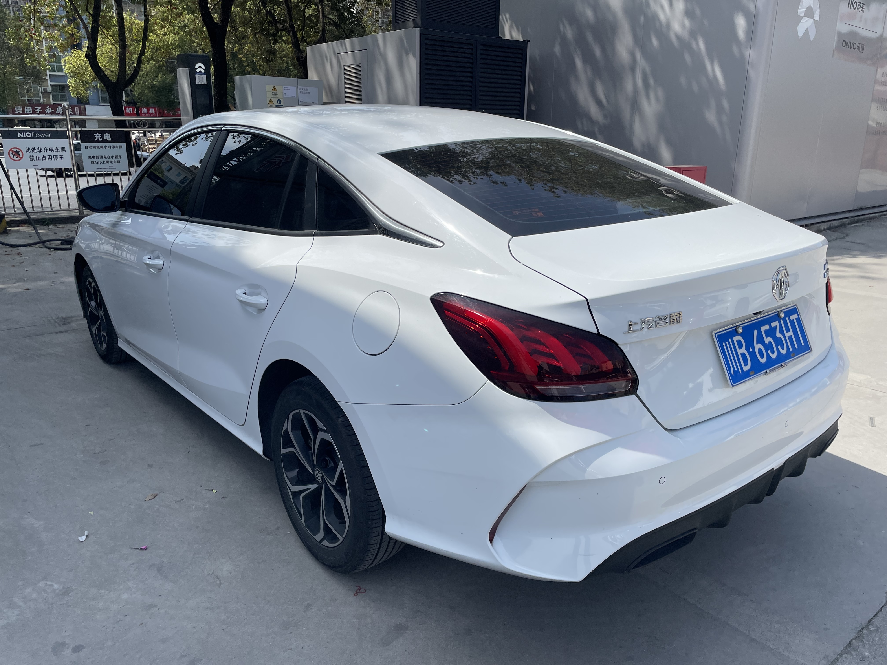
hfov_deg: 67.3
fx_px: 666
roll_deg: +0.5
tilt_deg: -15.2
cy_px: 332
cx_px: 444
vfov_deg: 53.1
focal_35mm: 26
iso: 32
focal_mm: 4.2
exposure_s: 1/3861
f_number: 1.6
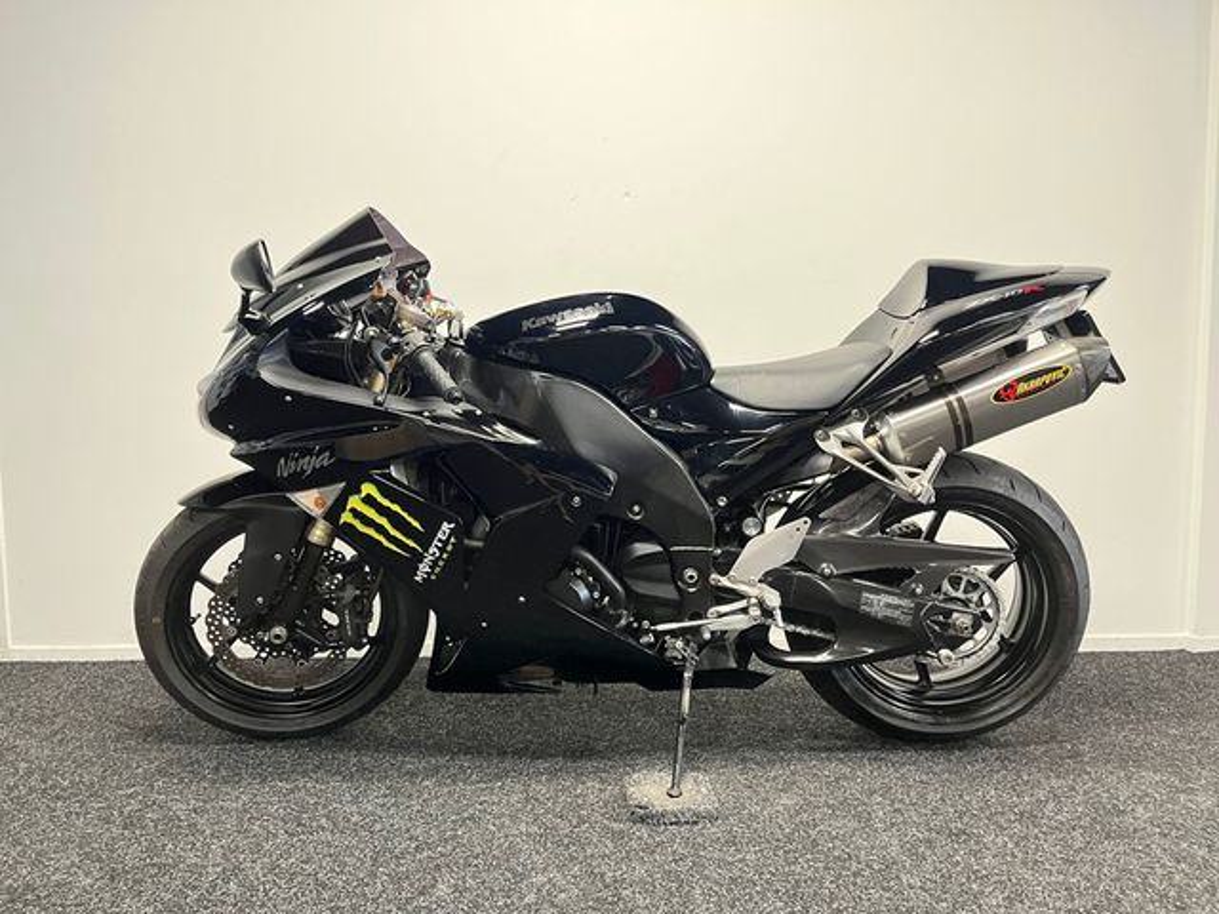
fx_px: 916
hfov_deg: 67.3
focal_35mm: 26
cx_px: 610
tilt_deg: -4.9
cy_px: 457
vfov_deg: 53.1
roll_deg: +0.5
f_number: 1.6
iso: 400
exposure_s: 1/33
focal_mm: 5.1
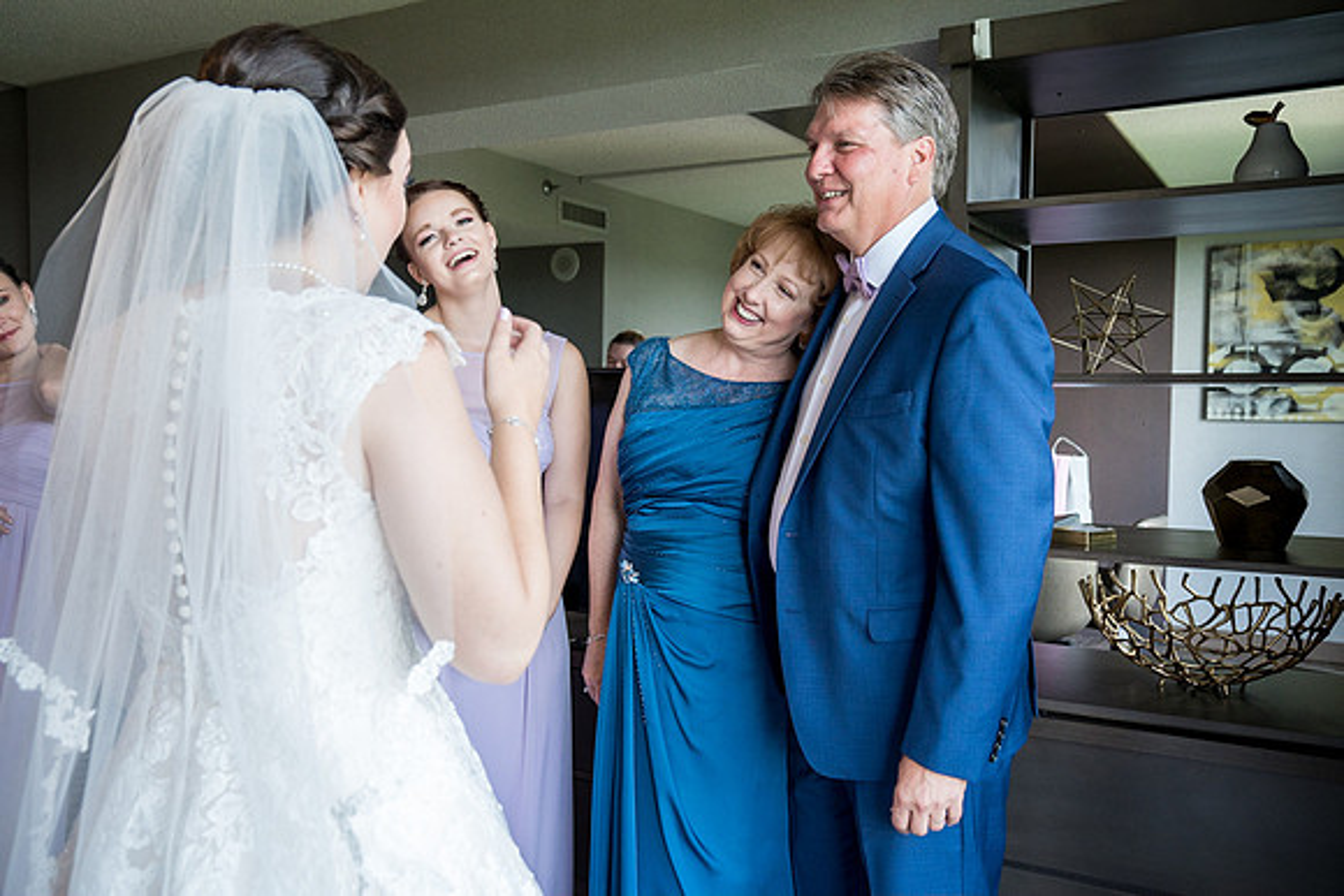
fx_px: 1158
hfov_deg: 60.3
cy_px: 448
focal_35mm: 31
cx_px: 672
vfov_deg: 42.3
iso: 1000
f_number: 4.5
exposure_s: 1/160
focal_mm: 31
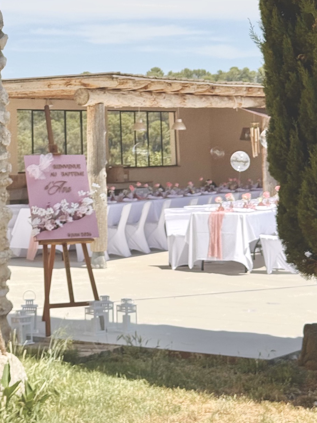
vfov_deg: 20.5
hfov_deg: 15.7
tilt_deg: +4.7
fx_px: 1148
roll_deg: +1.4
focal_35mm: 94
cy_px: 60
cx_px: 82
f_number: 1.78
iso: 64
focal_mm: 6.76
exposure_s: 1/5848
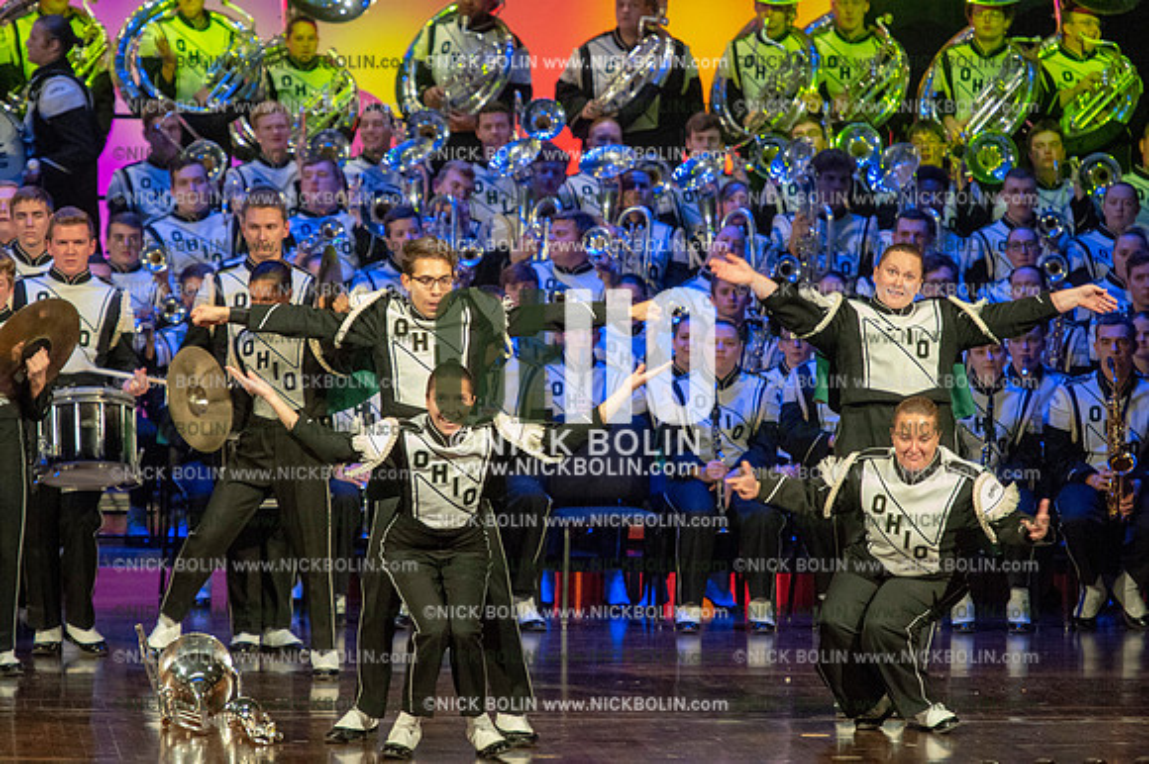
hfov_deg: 8.2
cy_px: 382
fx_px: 7974
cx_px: 574
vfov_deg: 5.5
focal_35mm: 250
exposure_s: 1/250
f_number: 5.6
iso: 8000
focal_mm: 250
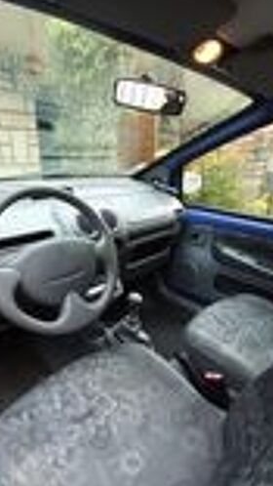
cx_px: 101
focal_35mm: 21
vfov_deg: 83.1
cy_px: 284
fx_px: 270
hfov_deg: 53.0
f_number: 2.2
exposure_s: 1/50
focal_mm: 1.65
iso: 228
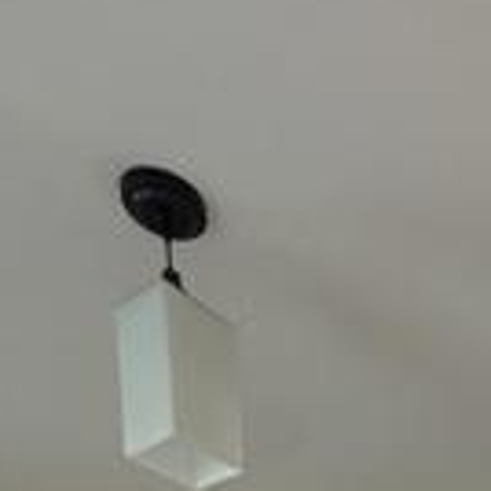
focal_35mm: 59
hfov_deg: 24.6
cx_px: 667
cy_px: 1088
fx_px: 947
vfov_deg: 16.7
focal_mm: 2.22
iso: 250
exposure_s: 1/121
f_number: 2.2
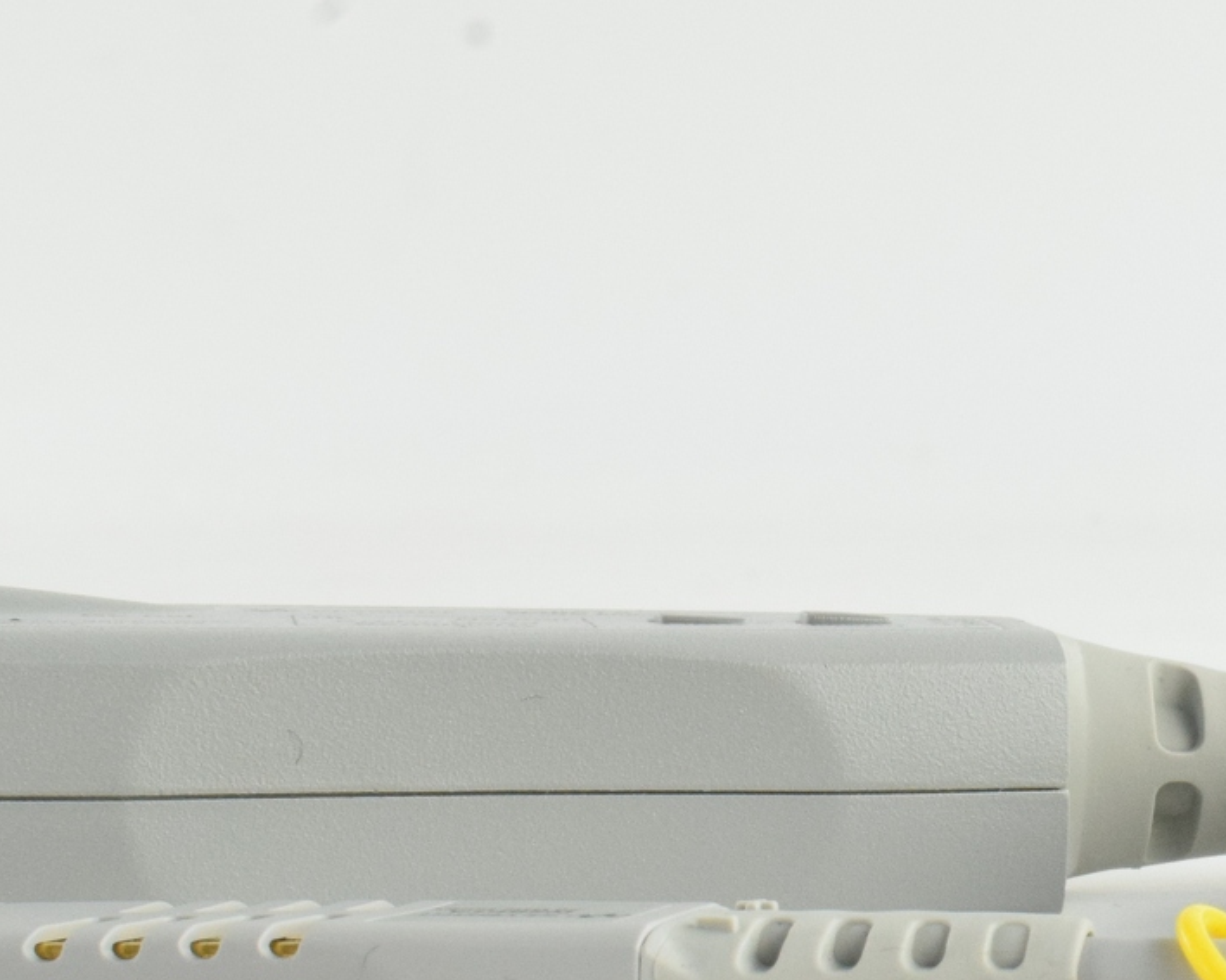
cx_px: 1165
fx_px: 4426
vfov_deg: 12.6
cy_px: 832
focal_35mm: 122
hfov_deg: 15.5
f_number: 22
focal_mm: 30
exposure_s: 1/30
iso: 1600
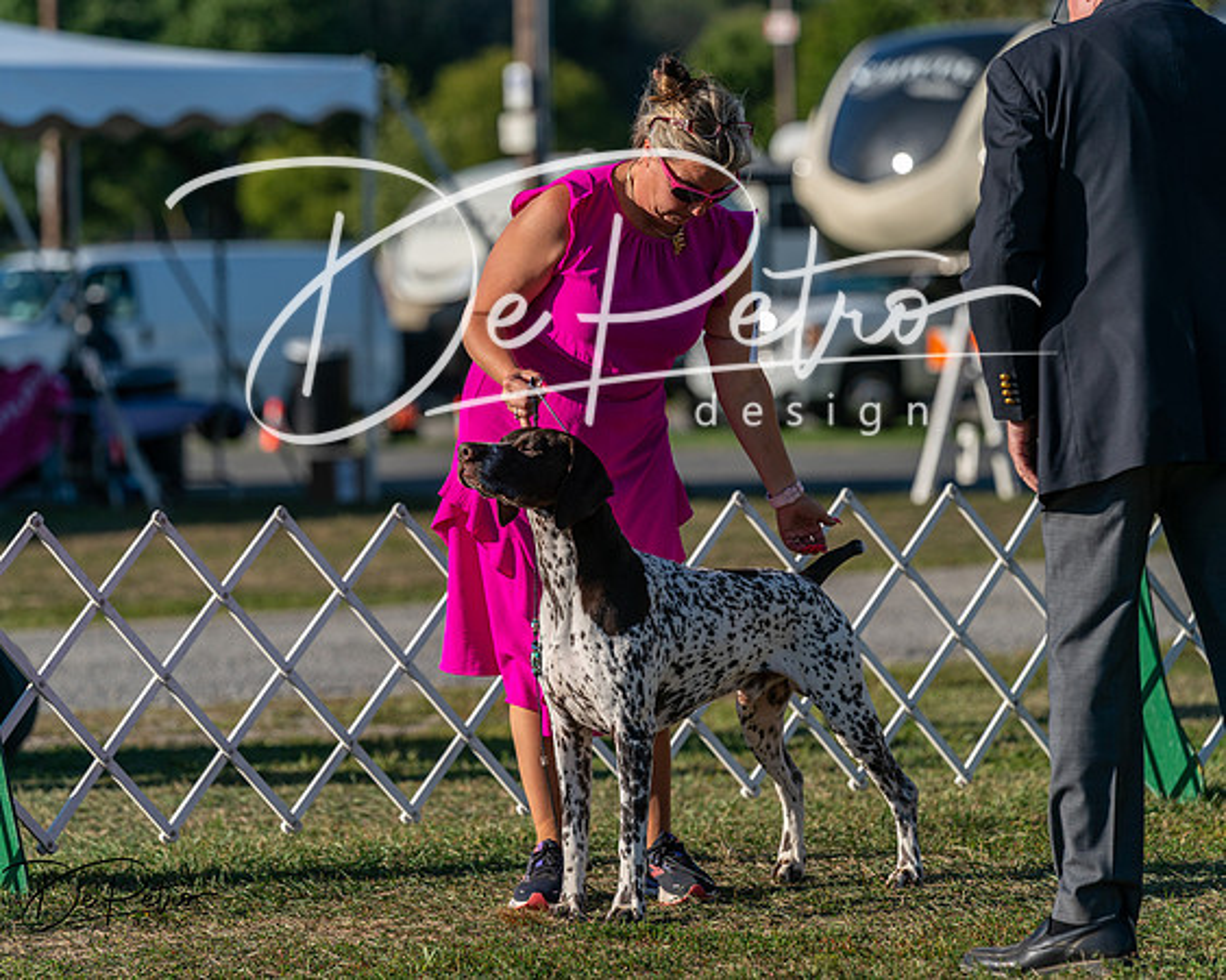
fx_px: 7394
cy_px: 490
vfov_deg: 7.6
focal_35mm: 204
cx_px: 613
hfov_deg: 9.5
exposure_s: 1/1250
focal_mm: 181
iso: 125
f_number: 4.5
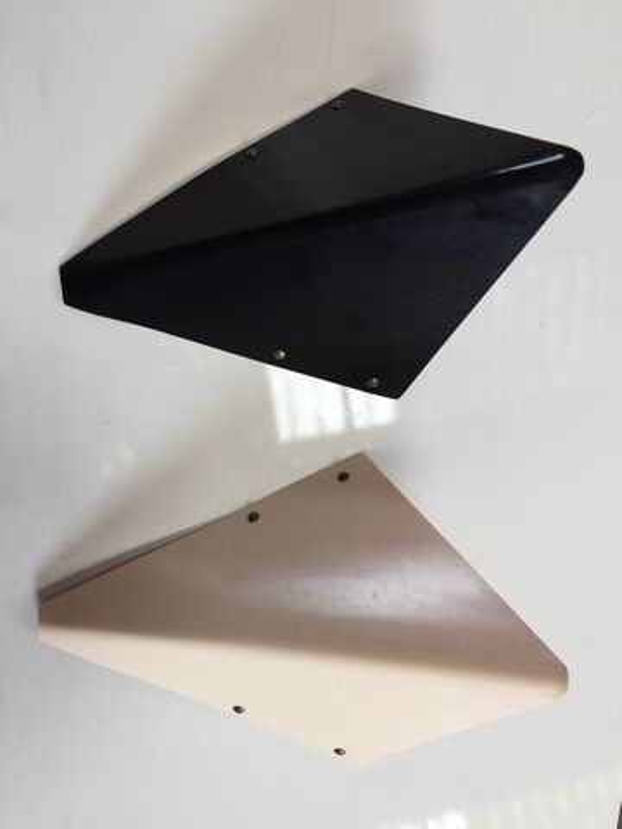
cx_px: 311
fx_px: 695
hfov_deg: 48.2
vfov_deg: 61.7
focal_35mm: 29
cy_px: 414
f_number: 2.2
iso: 32
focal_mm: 4.15
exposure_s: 1/50
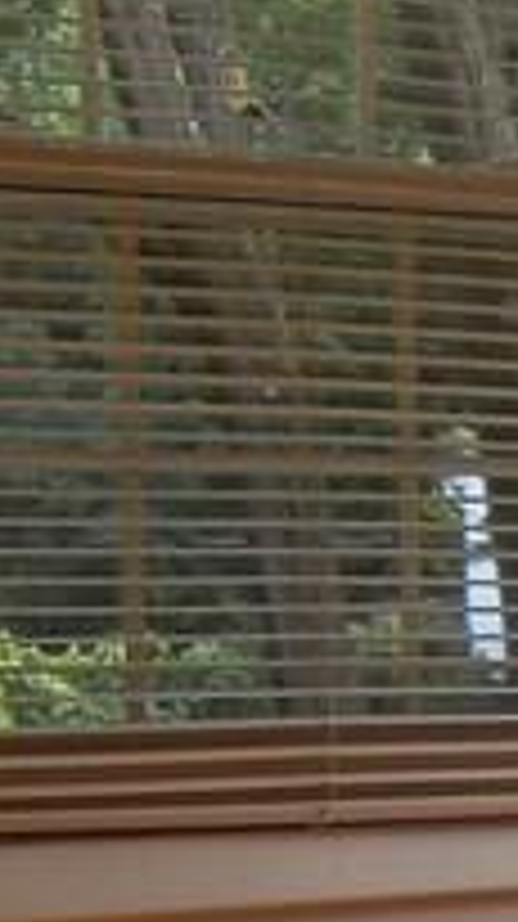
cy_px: 913
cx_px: 1545
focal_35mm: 185
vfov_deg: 11.5
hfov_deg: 6.1
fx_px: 4527
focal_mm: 6.3
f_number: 2.8
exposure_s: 1/125
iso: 80
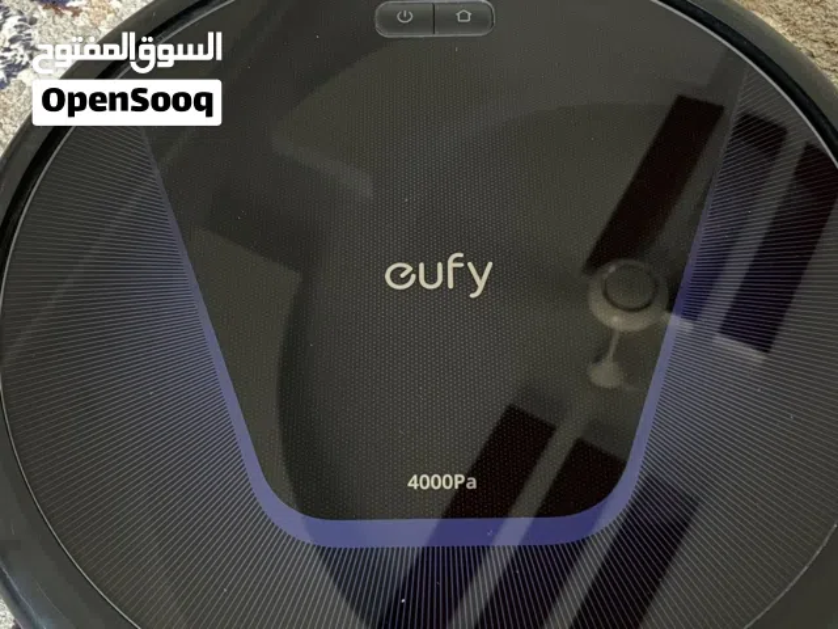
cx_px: 419
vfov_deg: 53.1
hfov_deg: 67.3
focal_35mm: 26
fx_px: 629
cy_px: 314
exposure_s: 1/30
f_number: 1.6
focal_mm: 4.2
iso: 1000
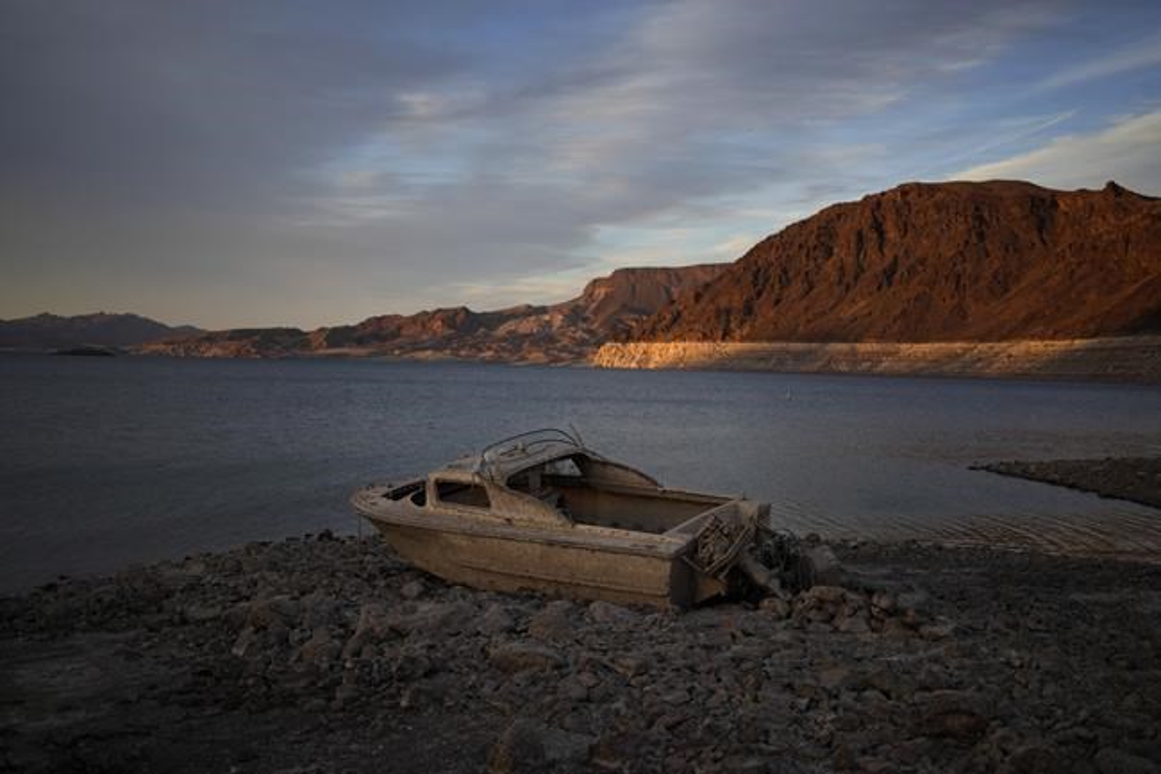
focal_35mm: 35
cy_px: 387
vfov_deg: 37.8
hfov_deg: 54.4
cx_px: 580
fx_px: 1128
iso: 200
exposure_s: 1/2000
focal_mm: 35
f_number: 1.8
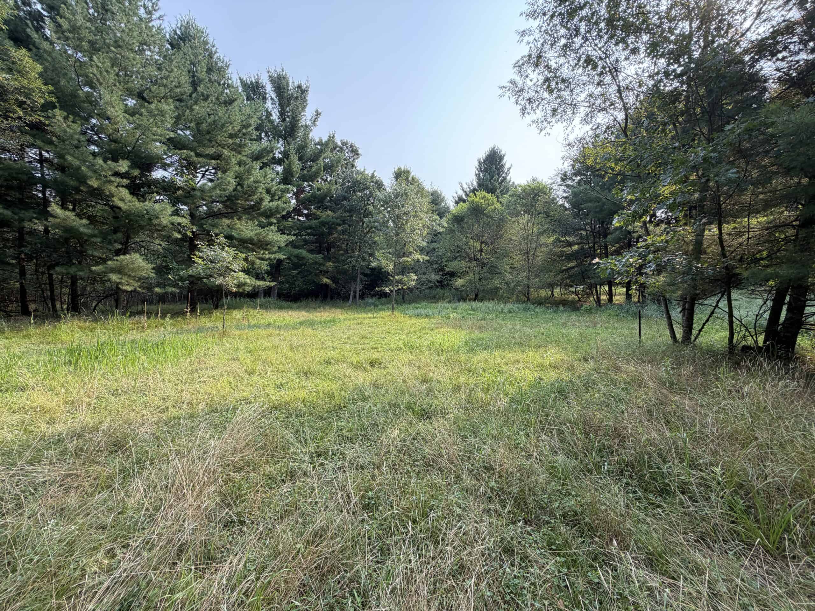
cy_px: 306
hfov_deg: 102.1
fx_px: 330
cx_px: 408
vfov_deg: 85.7
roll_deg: +0.0
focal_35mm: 14
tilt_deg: -1.8
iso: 50
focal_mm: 2.22
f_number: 2.2
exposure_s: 1/316
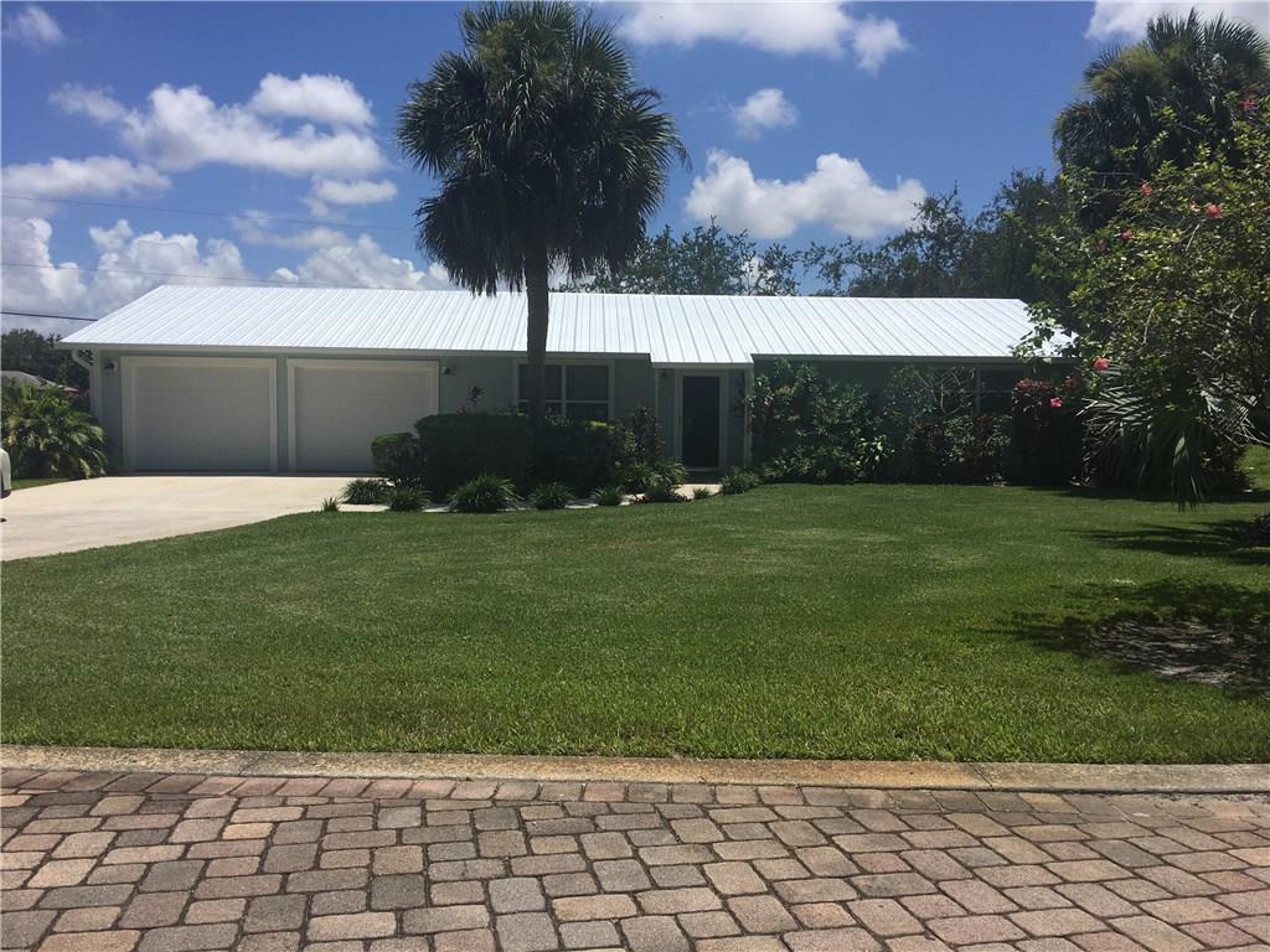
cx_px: 635
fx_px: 1064
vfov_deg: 48.2
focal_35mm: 29
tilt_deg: -1.2
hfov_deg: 61.7
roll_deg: -1.0
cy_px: 476
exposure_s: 1/3344
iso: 25
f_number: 2.2
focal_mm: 4.15
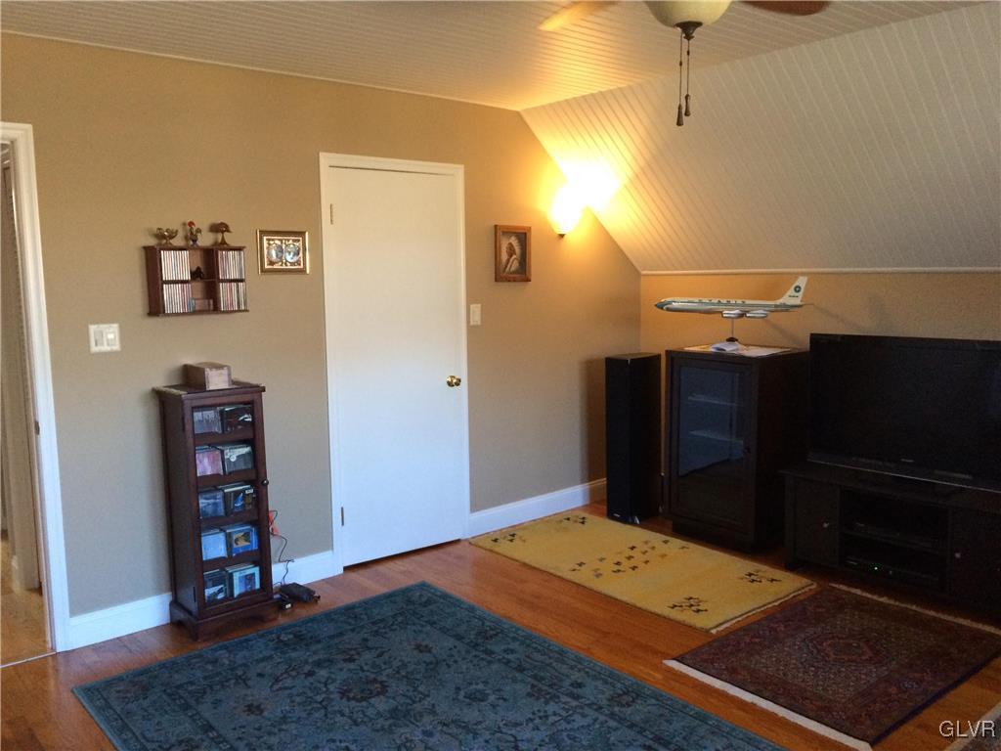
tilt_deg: -6.0
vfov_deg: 48.2
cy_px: 376
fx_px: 839
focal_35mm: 29
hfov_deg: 61.7
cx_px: 500
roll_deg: +1.7
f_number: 2.2
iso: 250
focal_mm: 4.15
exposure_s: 1/30
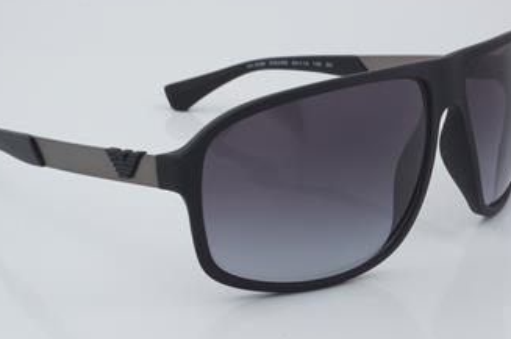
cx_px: 241
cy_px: 164
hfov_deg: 24.6
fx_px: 1171
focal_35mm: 83
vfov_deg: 16.5
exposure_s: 1/4
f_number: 32
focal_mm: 45
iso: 100
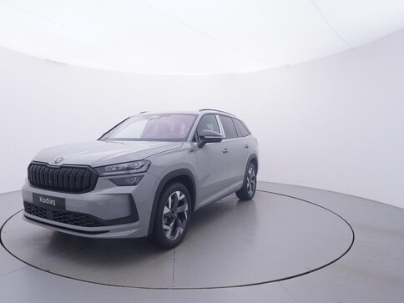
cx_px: 176
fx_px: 286
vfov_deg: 55.7
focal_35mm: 25
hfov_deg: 70.1
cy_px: 152
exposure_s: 1/80
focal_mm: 15
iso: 200
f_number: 5
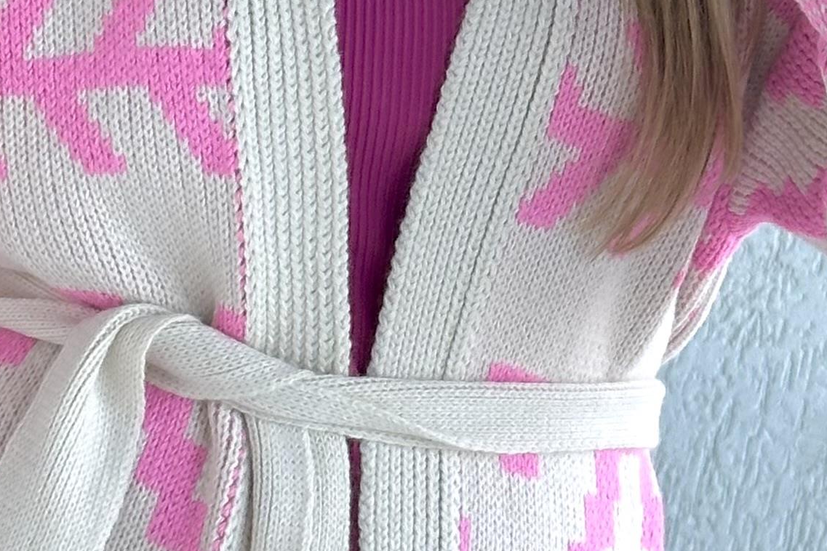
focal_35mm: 177
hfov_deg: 11.6
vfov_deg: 7.7
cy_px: 125
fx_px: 4066
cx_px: 485
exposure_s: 1/167
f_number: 1.78
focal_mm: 6.86
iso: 80
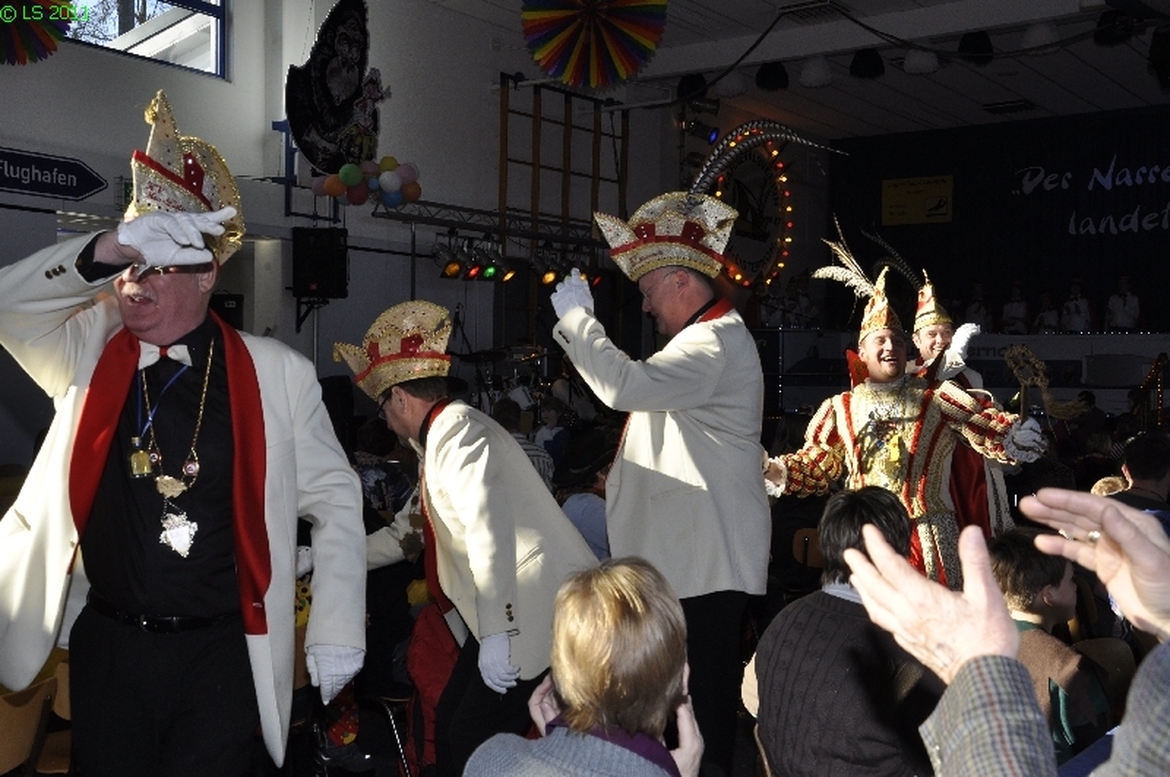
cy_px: 388
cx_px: 585
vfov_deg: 34.1
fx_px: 1266
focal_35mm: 39
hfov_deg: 49.6
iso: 400
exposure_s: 1/200
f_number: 9
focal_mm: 26
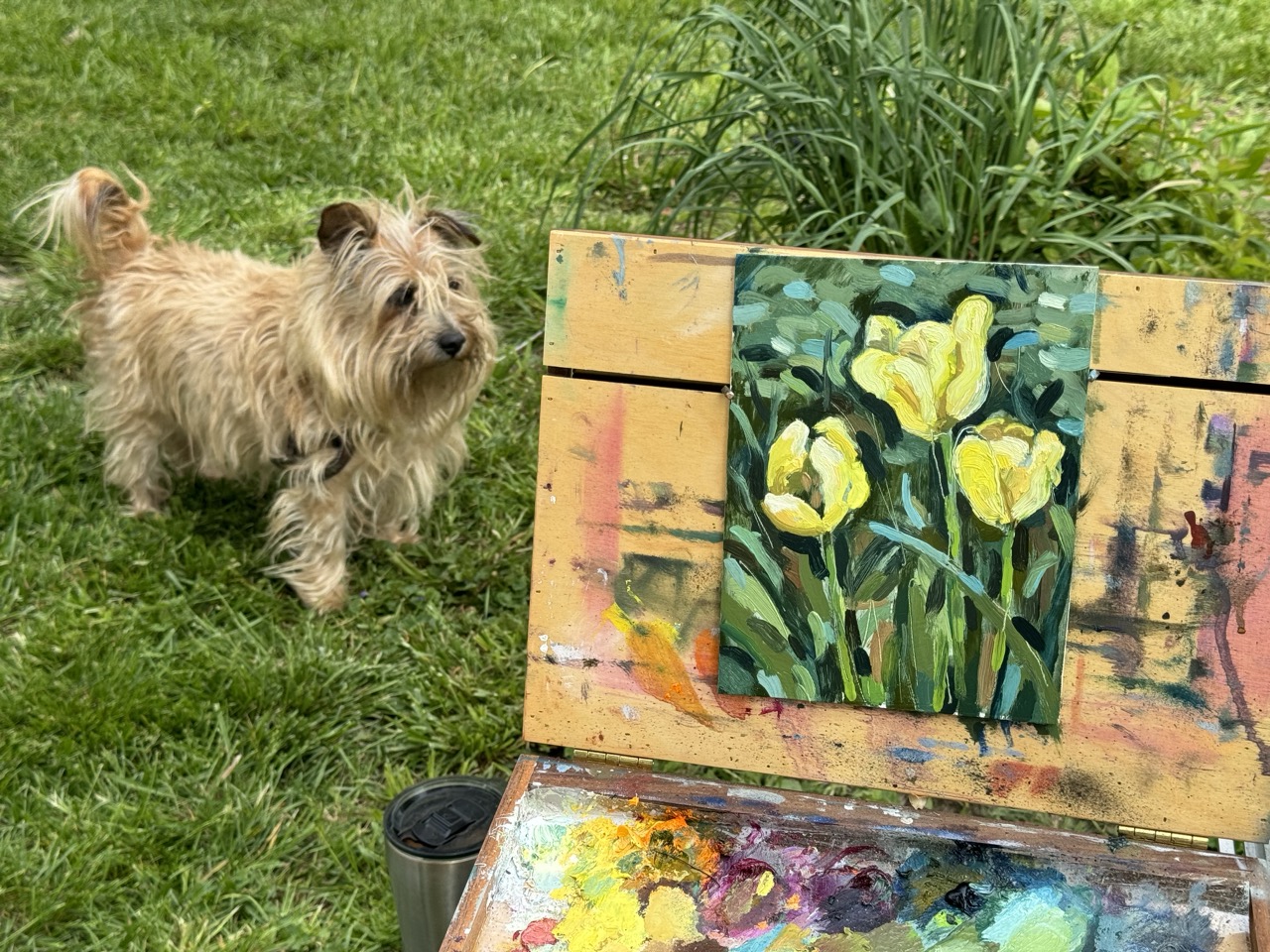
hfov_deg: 39.7
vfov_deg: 30.3
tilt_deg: -25.1
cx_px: 635
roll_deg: +0.5
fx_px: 1761
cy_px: 476
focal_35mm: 48
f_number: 1.78
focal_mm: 6.76
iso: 64
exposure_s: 1/1339
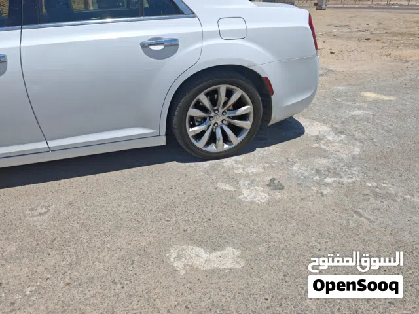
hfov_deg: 73.9
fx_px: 278
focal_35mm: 23
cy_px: 157
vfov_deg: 58.9
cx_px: 210
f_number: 1.63
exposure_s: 1/2927
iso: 50
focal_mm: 8.72
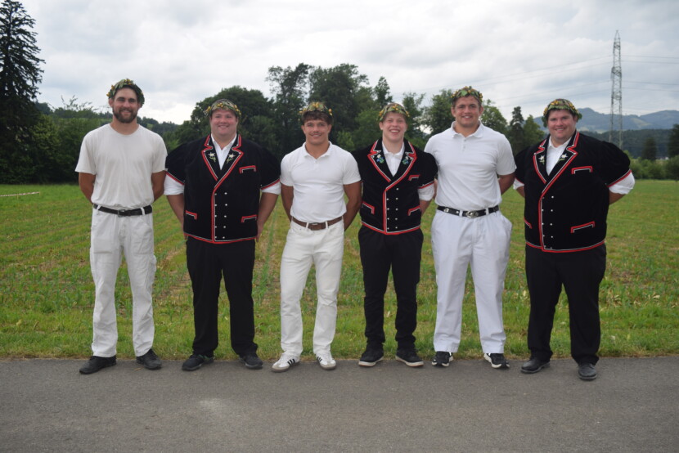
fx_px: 623
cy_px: 226
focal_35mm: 33
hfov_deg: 57.2
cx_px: 340
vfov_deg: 40.0
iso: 100
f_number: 5.6
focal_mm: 22
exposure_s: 1/125
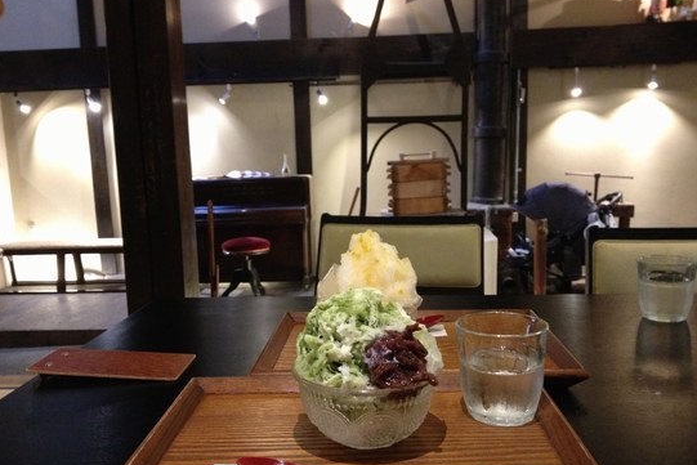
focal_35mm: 37
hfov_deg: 51.9
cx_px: 352
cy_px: 249
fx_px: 717
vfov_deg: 35.9
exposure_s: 1/17
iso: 400
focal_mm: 4.28
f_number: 2.4
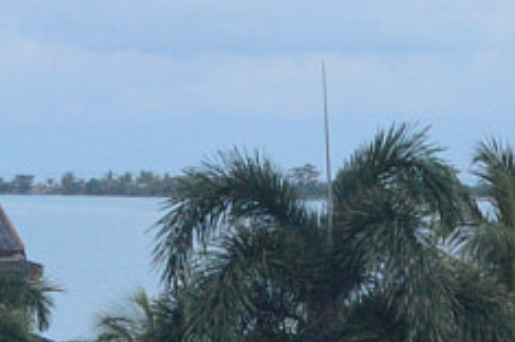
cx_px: 234
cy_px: 31
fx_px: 3214
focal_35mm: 225
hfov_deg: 9.2
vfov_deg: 6.1
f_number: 3.8
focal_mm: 22
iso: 900
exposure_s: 1/30
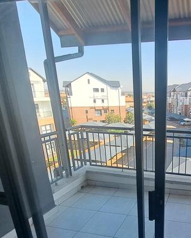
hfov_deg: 50.7
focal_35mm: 26
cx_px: 160
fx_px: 184
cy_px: 163
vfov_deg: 63.9
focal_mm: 1.74
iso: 50
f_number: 2.2
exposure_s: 1/434
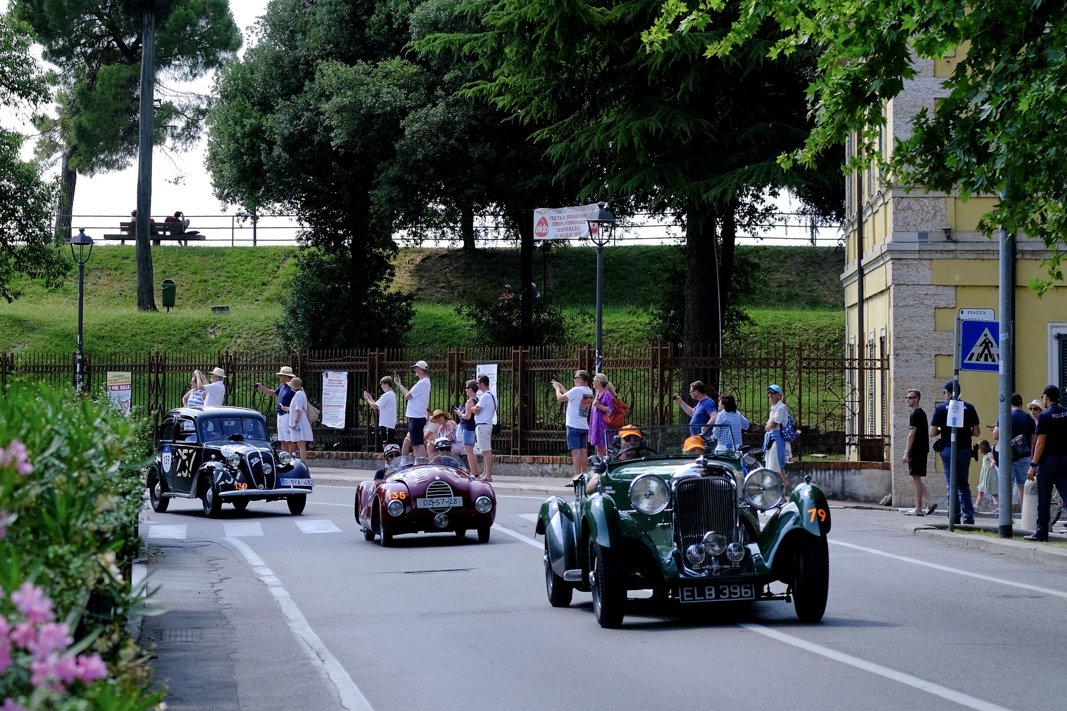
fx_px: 2578
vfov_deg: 15.7
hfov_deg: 23.4
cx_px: 534
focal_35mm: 87
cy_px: 356
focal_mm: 57.8
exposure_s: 1/800
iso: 160
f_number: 3.5
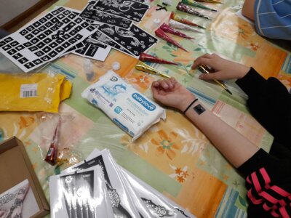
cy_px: 109
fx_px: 210
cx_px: 146
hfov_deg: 69.4
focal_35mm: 25
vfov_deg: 54.9
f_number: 2
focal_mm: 4.6
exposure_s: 1/50
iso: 160
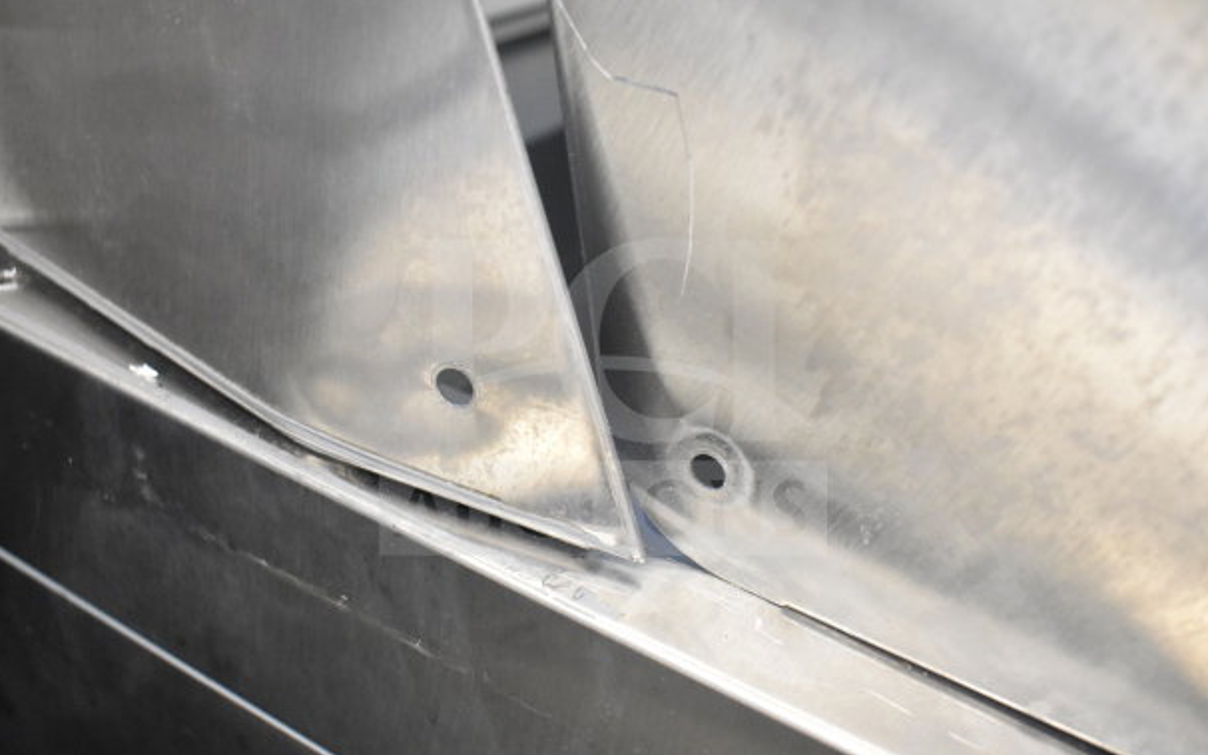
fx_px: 1317
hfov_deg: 49.3
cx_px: 602
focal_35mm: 40
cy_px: 397
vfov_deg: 32.0
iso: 4500
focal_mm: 26
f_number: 4
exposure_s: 1/40
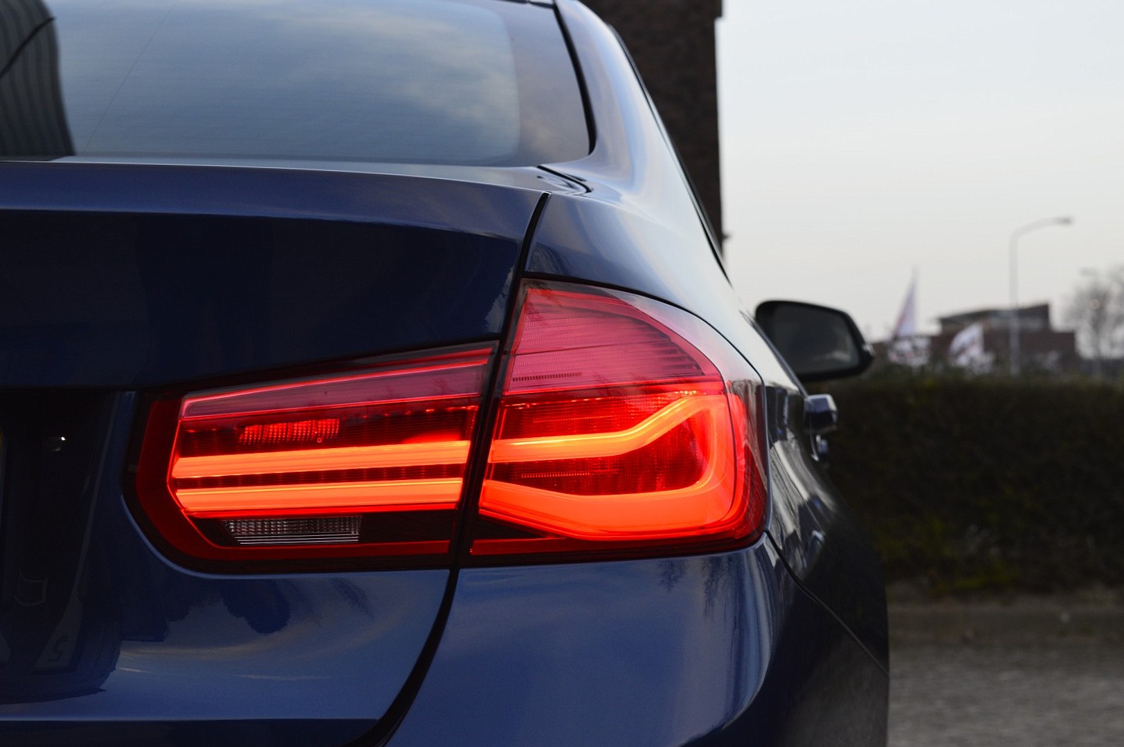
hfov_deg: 26.0
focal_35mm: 78
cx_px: 562
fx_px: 2433
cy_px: 374
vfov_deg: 17.5
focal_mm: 52
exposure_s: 1/100
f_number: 9
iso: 400
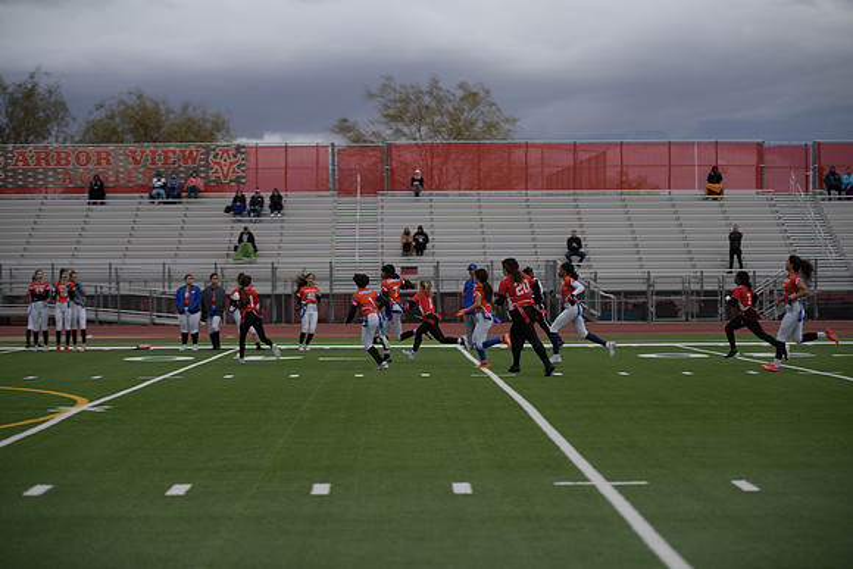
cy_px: 284
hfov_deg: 21.5
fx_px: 2251
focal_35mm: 95
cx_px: 426
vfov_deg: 14.4
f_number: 2.8
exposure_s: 1/200
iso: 64
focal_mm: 95
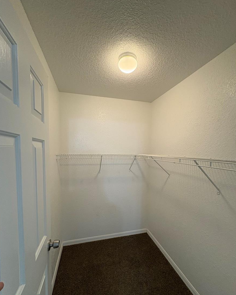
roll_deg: +0.7
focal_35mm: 15
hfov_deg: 84.1
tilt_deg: -3.3
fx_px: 131
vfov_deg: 96.6
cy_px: 160
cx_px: 119
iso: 125
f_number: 2.2
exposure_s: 1/60
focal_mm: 2.22
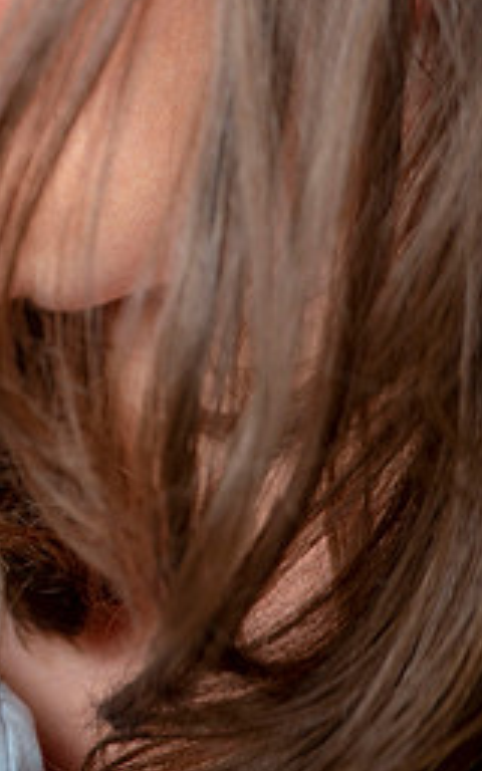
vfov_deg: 4.8
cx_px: -343
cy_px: 205
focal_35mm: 438
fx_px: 9206
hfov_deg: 3.0
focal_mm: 190
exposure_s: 1/200
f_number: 5.6
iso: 250
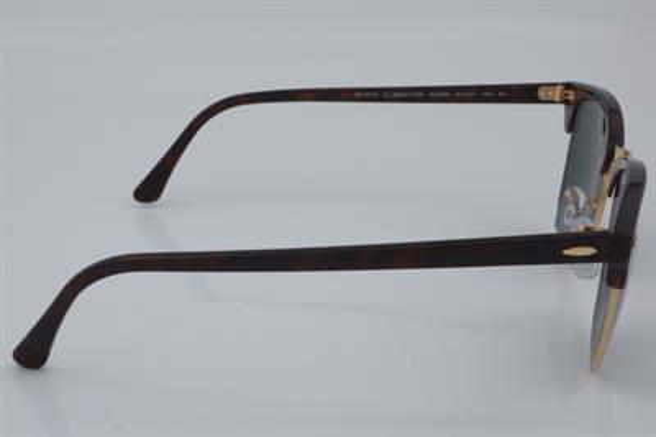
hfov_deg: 27.0
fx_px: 1366
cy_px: 218
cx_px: 328
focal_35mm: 75
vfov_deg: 18.2
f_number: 32
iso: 100
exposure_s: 1/4
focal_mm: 50
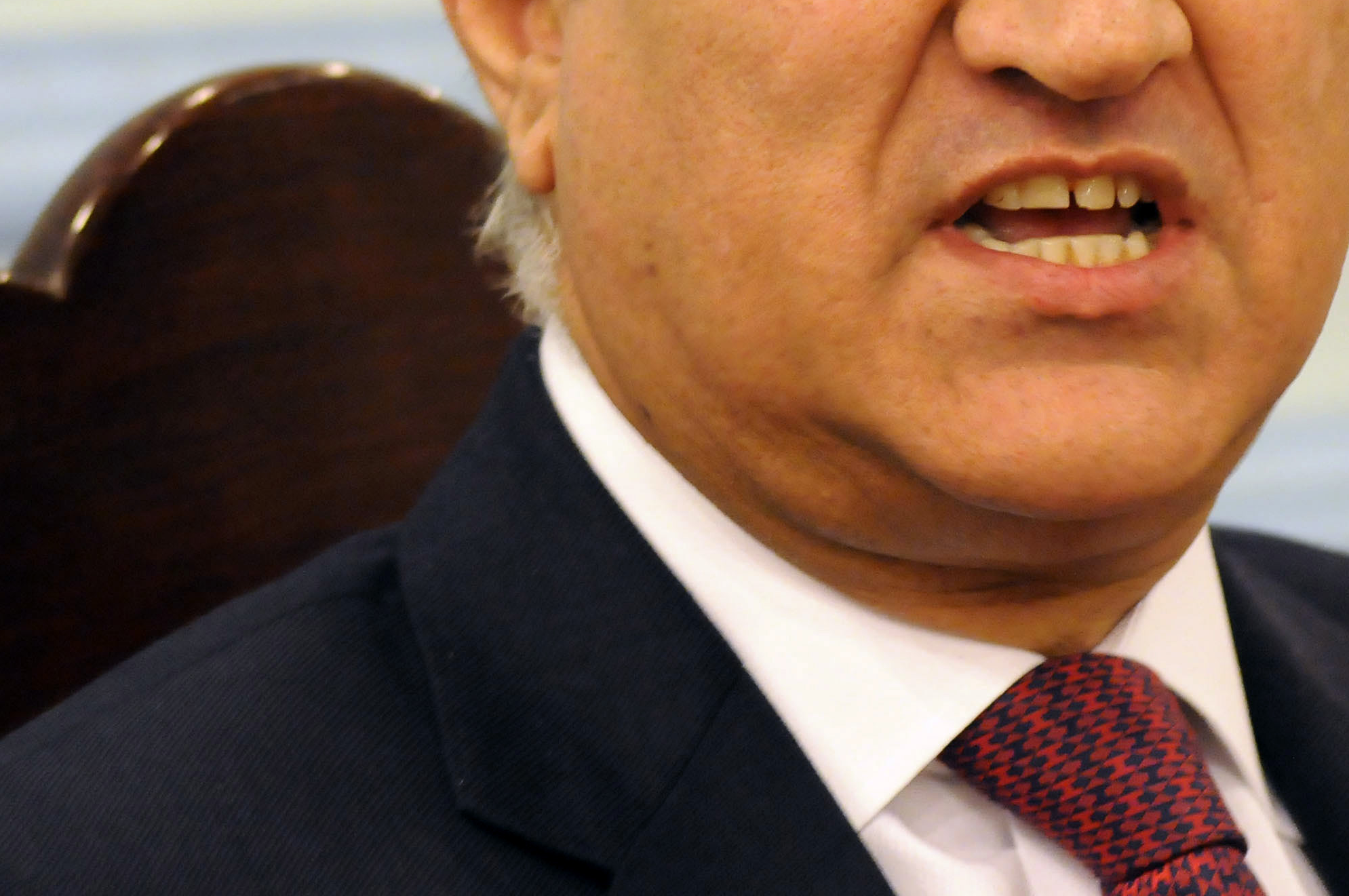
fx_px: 14521
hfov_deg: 5.3
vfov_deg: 3.5
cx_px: 1019
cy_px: 71
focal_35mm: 388
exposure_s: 1/30
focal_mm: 120
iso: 1600
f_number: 3.5
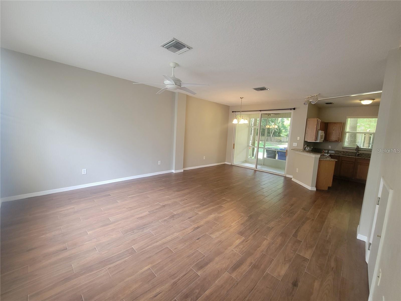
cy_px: 150
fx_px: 151
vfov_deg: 89.9
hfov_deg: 106.2
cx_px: 200
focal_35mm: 13
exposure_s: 1/60
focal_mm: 2.2
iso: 200
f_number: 2.2
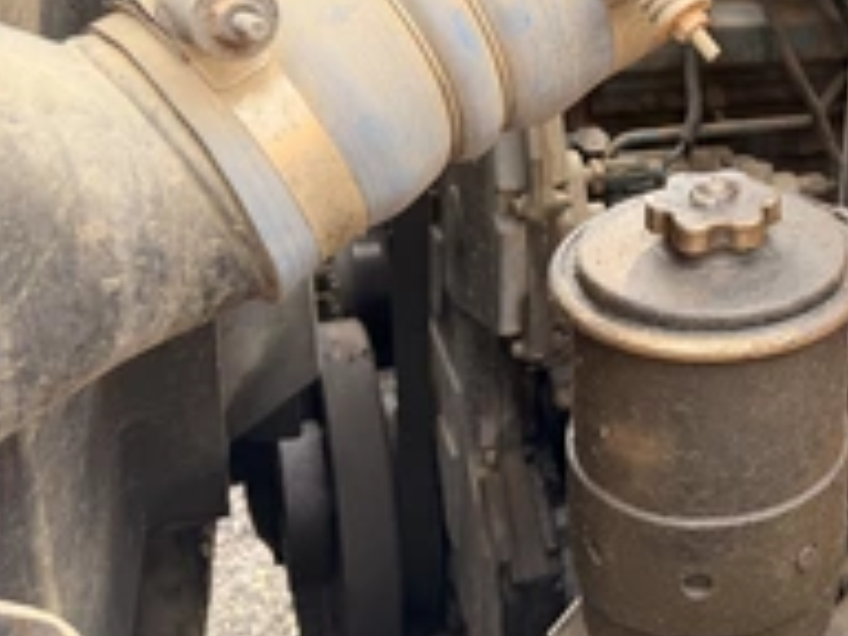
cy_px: 71
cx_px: 852
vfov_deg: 28.1
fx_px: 1225
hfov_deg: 34.6
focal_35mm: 50
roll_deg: -2.9
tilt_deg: -16.4
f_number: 1.78
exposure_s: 1/426
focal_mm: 6.76
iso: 100
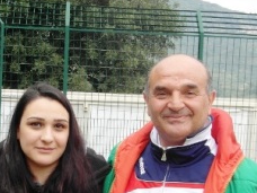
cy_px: 169
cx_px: 96
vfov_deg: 18.0
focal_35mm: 81
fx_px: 601
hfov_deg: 24.1
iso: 100
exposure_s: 1/180
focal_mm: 6.8
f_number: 3.6
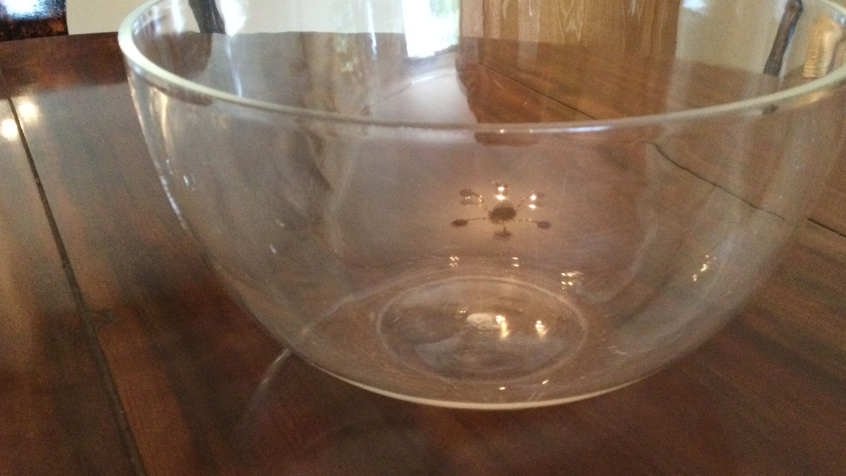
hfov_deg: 50.5
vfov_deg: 29.7
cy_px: 262
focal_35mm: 40
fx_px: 897
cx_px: 429
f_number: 2.4
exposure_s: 1/25
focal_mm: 3.3
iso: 200
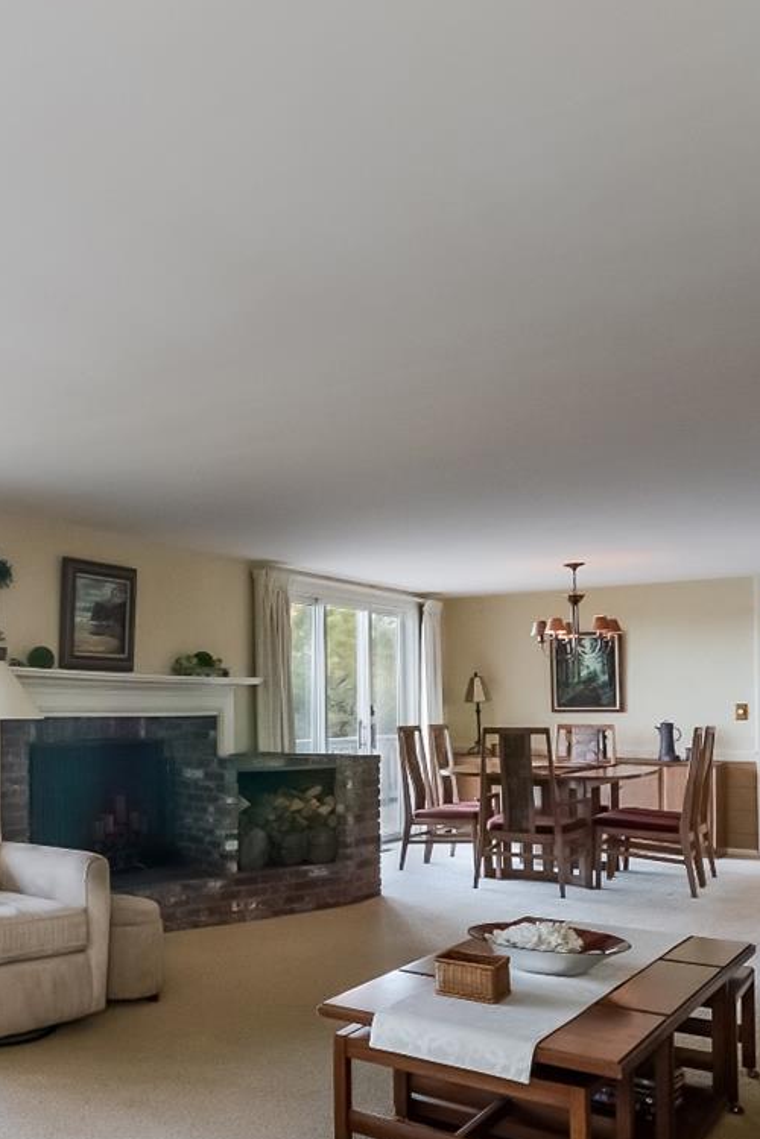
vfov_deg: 61.3
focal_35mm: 30
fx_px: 950
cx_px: -105
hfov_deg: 36.0
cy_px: 694
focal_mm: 10
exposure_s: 1/200
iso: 200
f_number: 8
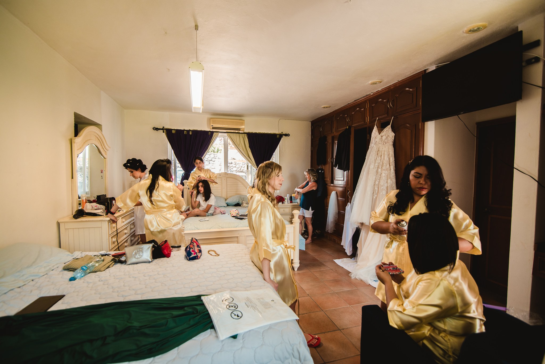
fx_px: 242
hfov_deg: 96.7
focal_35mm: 16
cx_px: 272
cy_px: 182
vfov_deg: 73.8
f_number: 3.2
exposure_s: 1/125
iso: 400
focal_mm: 16
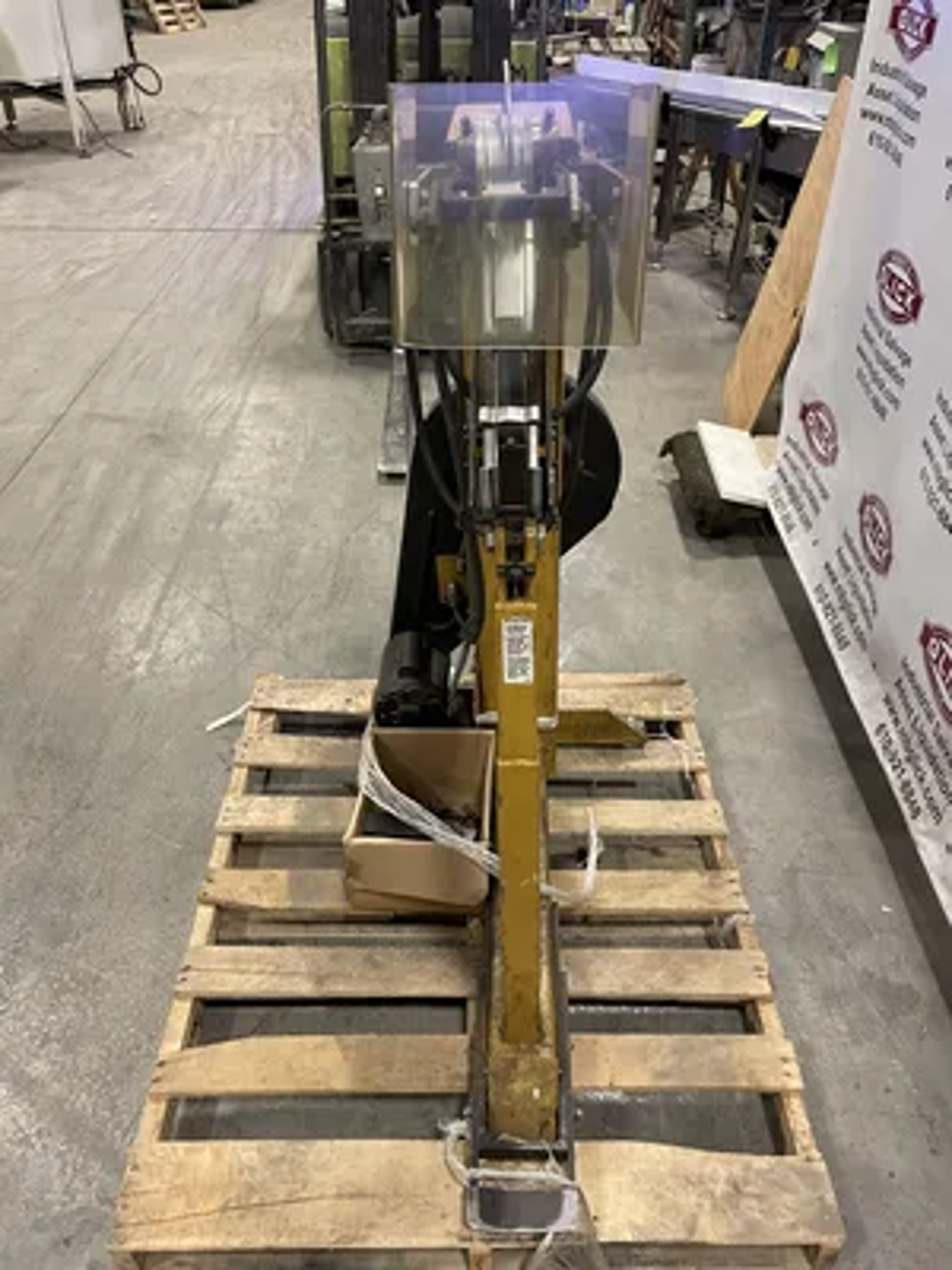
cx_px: 476
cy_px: 635
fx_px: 953
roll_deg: +0.5
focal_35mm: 26
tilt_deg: -36.1
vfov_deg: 67.3
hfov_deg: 53.1
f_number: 1.6
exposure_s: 1/60
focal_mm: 4.2
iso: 400
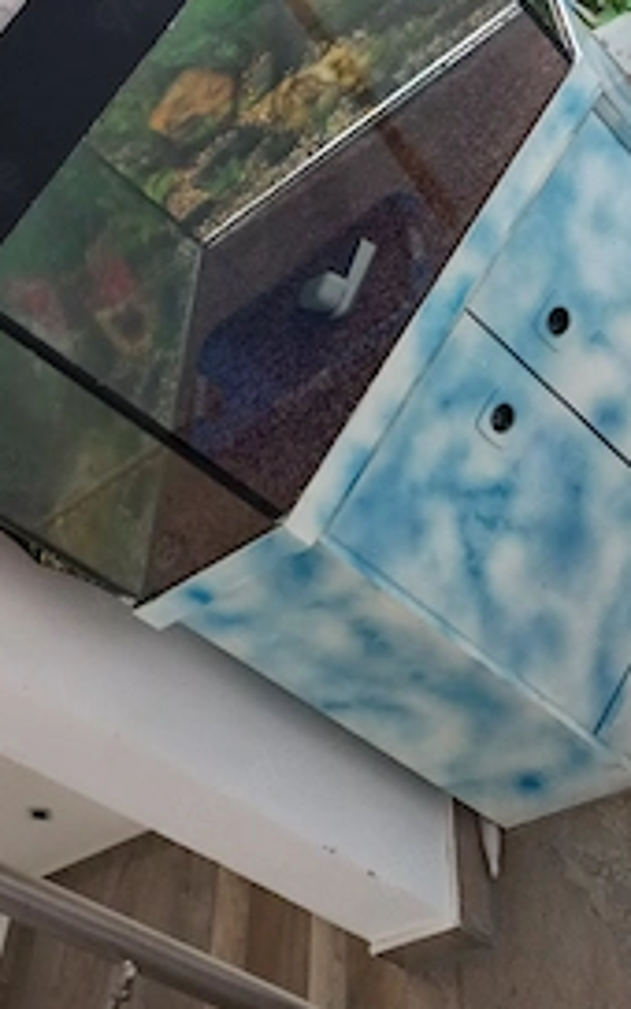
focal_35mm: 39
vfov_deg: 48.8
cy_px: 278
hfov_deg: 32.7
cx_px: 278
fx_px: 1073
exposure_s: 1/50
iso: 100
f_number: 1.8
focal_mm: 4.6
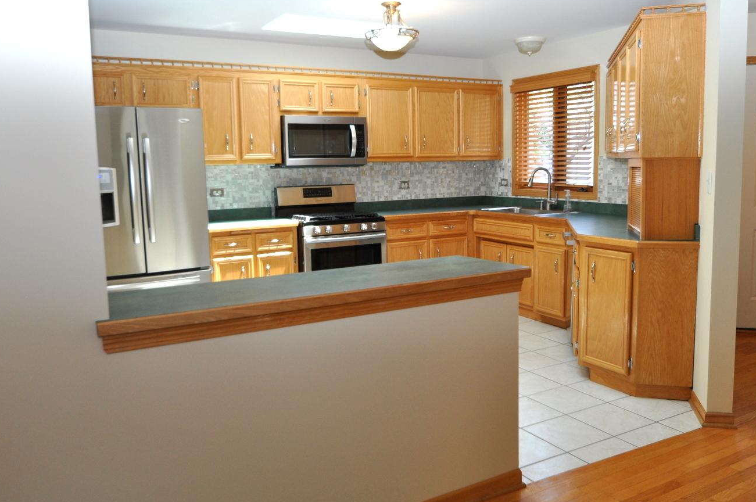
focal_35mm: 30
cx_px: 381
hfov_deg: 62.0
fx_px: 629
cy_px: 231
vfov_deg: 43.5
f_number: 5.6
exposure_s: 1/125
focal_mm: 16
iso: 400
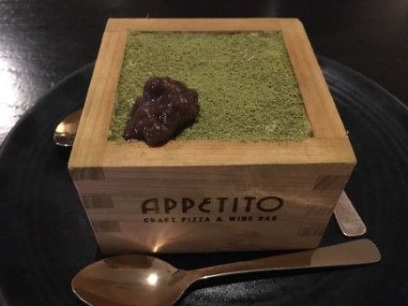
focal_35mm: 30
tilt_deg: -49.6
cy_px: 157
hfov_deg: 59.9
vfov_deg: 46.9
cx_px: 209
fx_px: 354
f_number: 2.2
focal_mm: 4.15
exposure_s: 1/15
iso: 1000
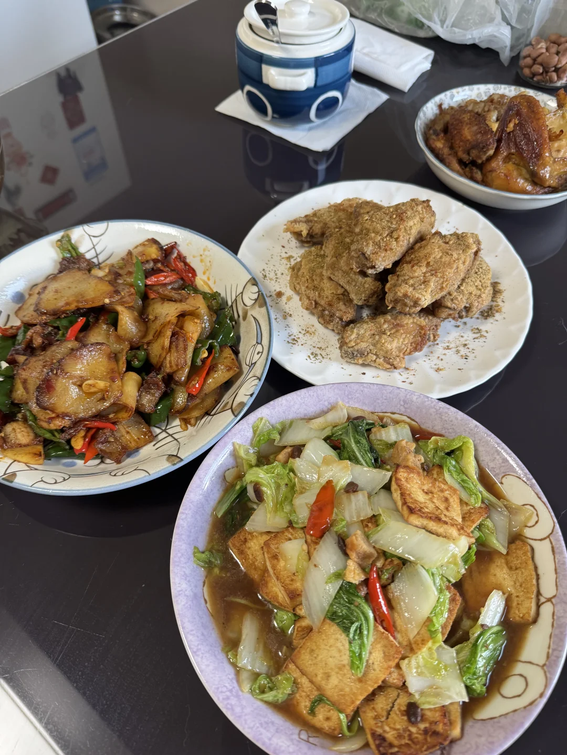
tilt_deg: -56.2
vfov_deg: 71.6
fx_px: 524
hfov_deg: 56.8
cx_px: 284
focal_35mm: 24
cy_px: 378
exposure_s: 1/82
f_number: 1.78
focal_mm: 6.76
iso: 200
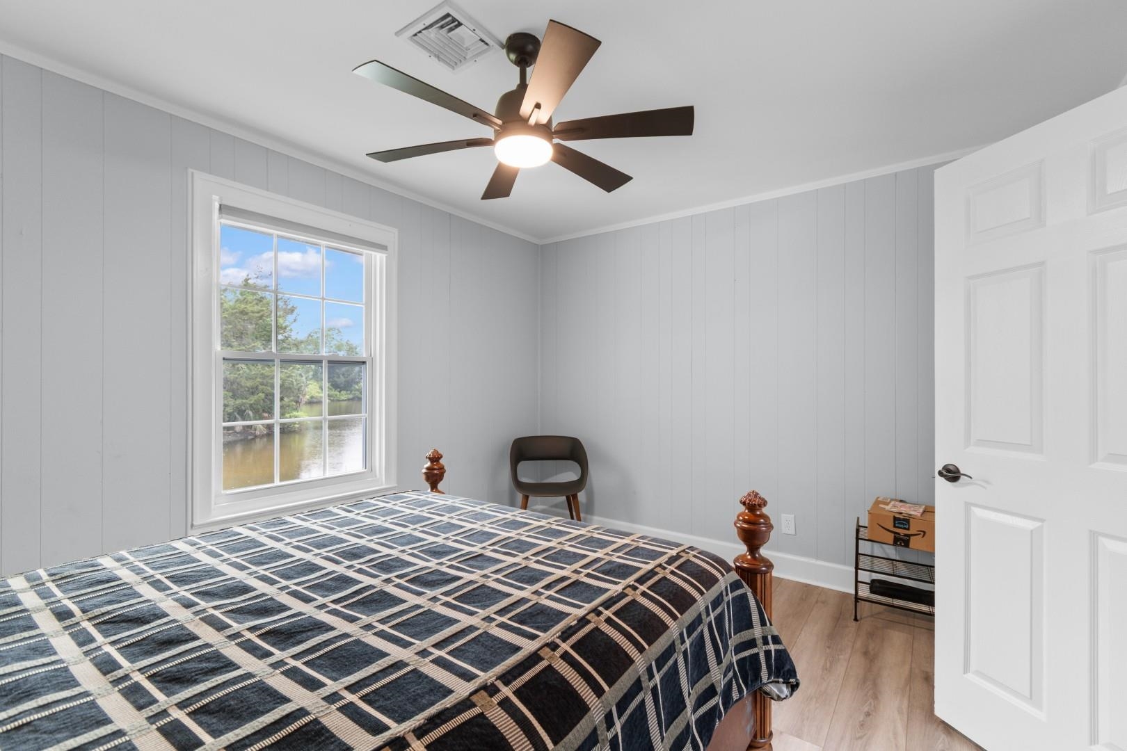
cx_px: 564
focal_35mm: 15
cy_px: 376
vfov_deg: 77.3
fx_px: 470
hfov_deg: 100.4
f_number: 4.5
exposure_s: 1/1.25
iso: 100
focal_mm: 10
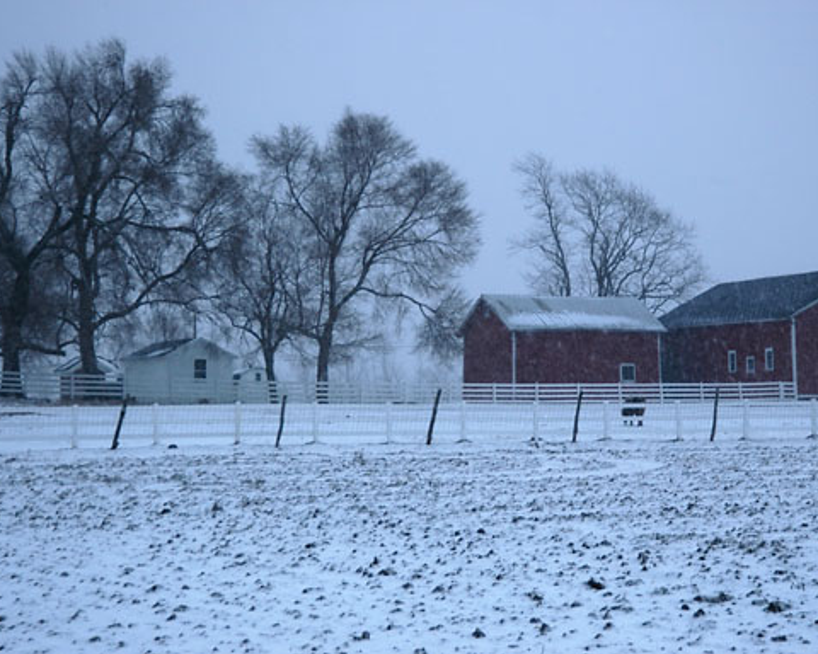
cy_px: 327
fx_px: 2677
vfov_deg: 13.9
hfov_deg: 17.4
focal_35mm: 111
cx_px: 455
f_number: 5.3
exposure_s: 1/80
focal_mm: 65
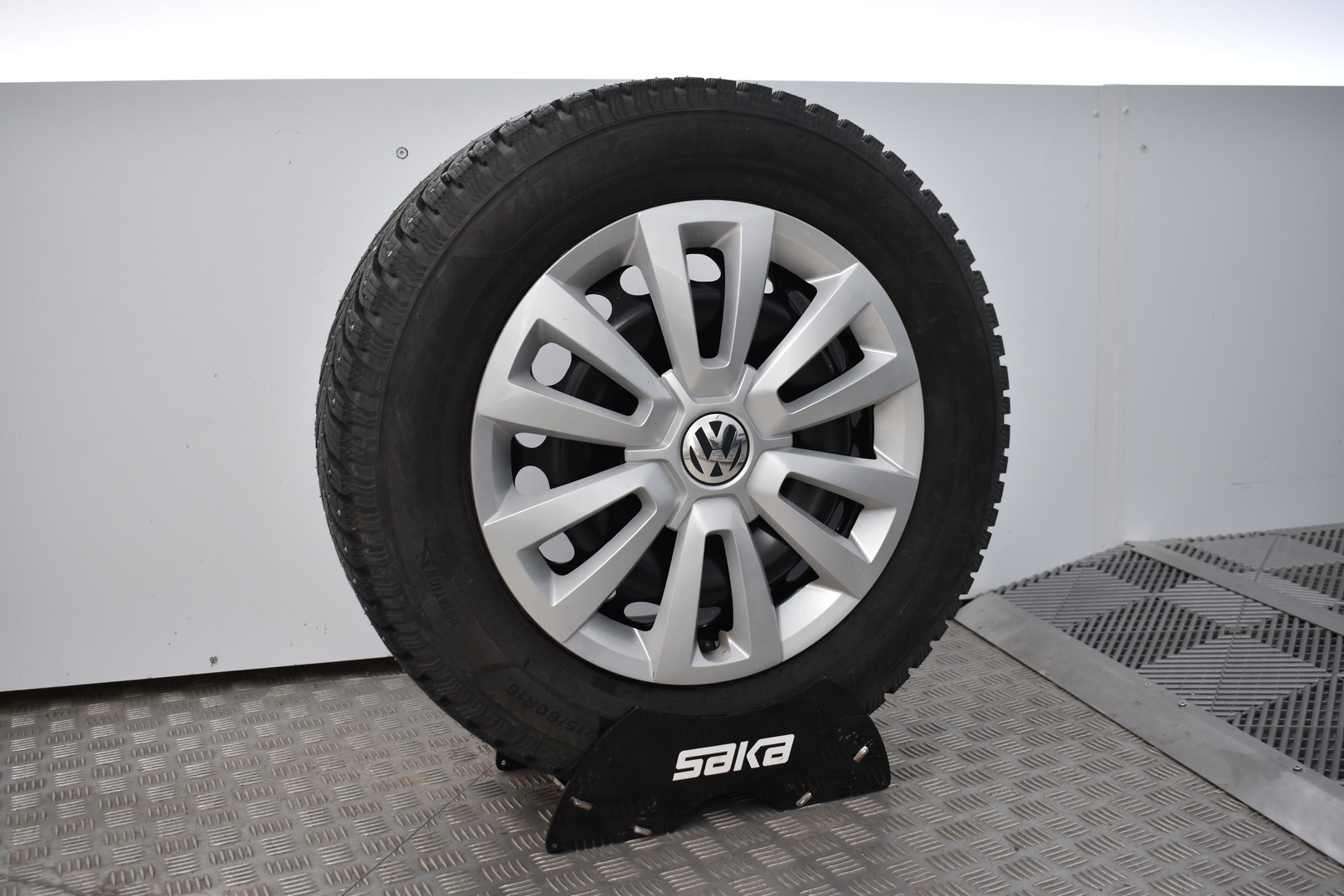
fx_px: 1232
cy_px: 448
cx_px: 672
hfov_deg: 57.2
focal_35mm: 33
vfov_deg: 40.0
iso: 560
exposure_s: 1/40
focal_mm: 22
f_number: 3.8
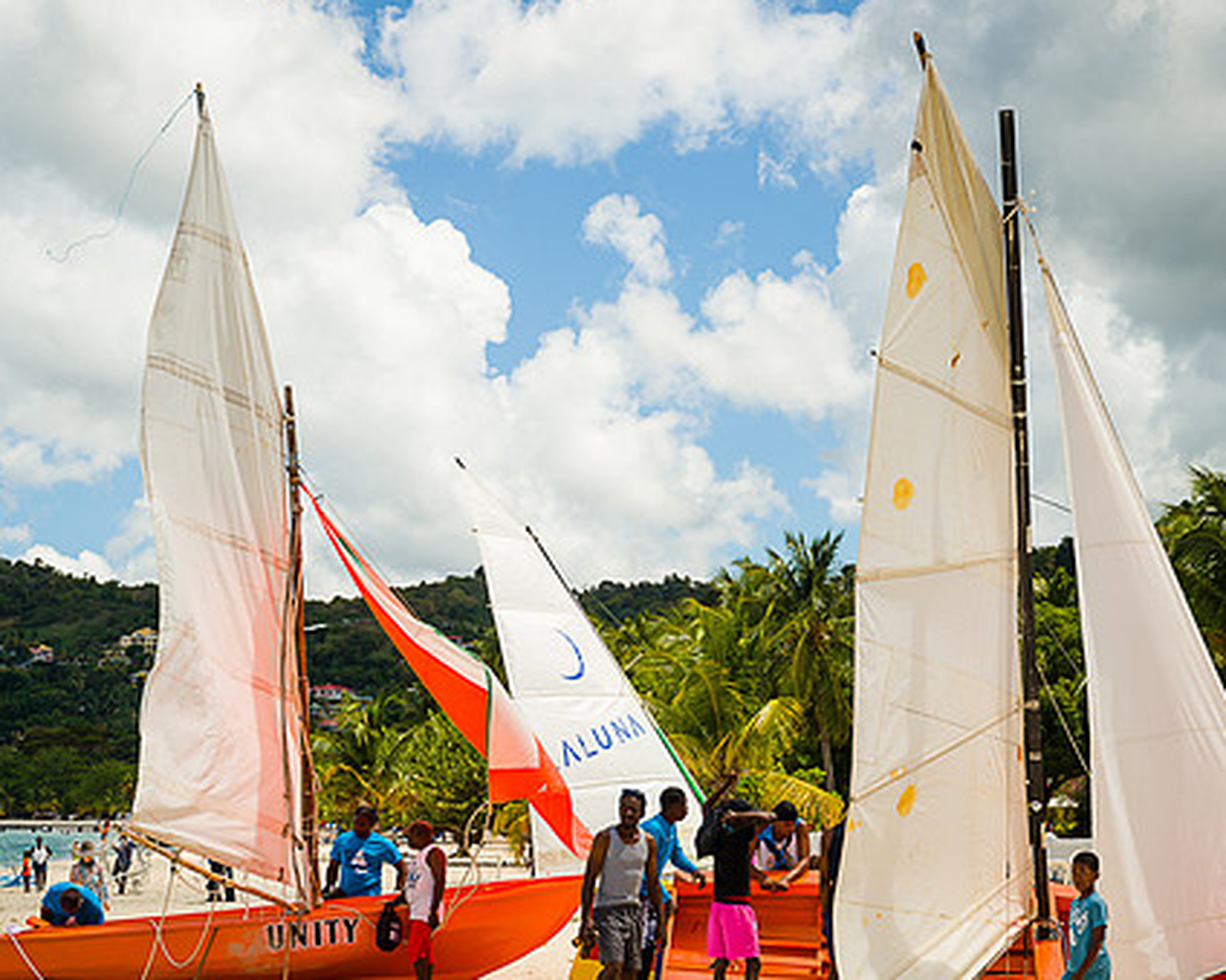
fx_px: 2721
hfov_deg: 25.4
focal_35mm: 75
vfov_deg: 20.4
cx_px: 715
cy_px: 564
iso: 64
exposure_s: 1/320
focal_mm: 49
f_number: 6.3
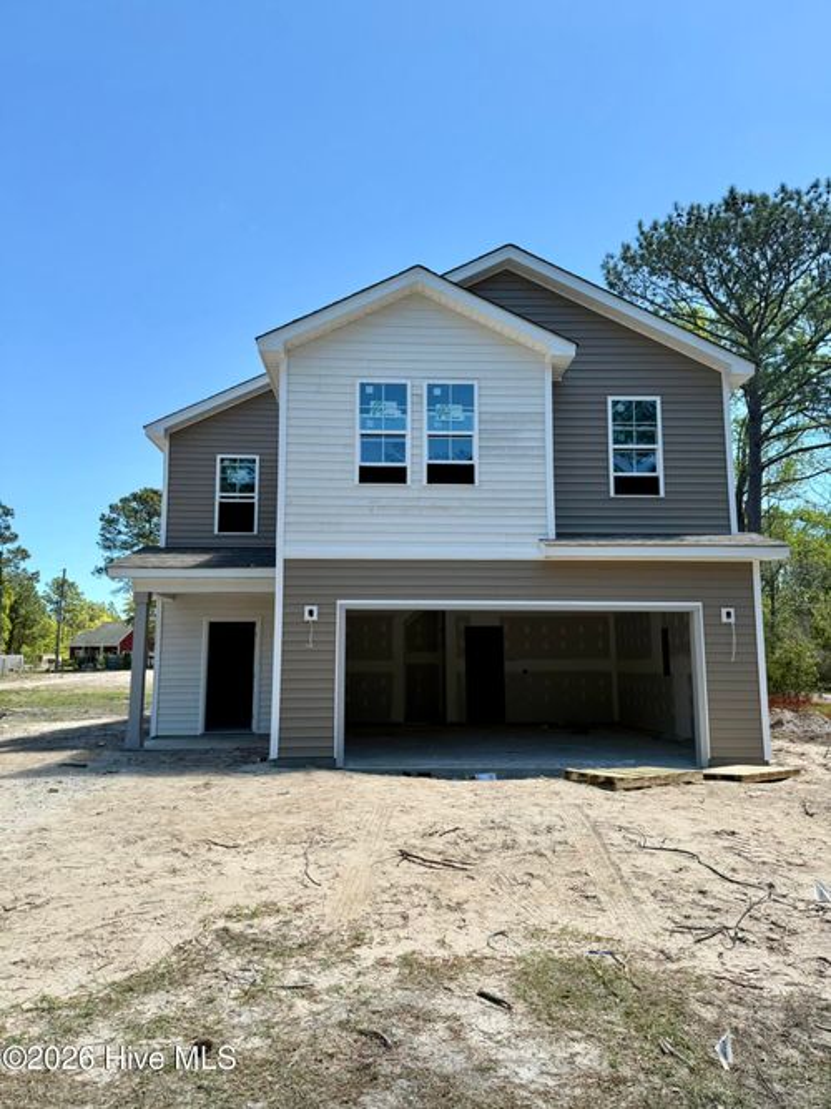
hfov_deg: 56.8
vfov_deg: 71.6
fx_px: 768
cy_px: 554
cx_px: 416
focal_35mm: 24
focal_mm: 6.76
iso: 80
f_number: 1.78
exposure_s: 1/2053
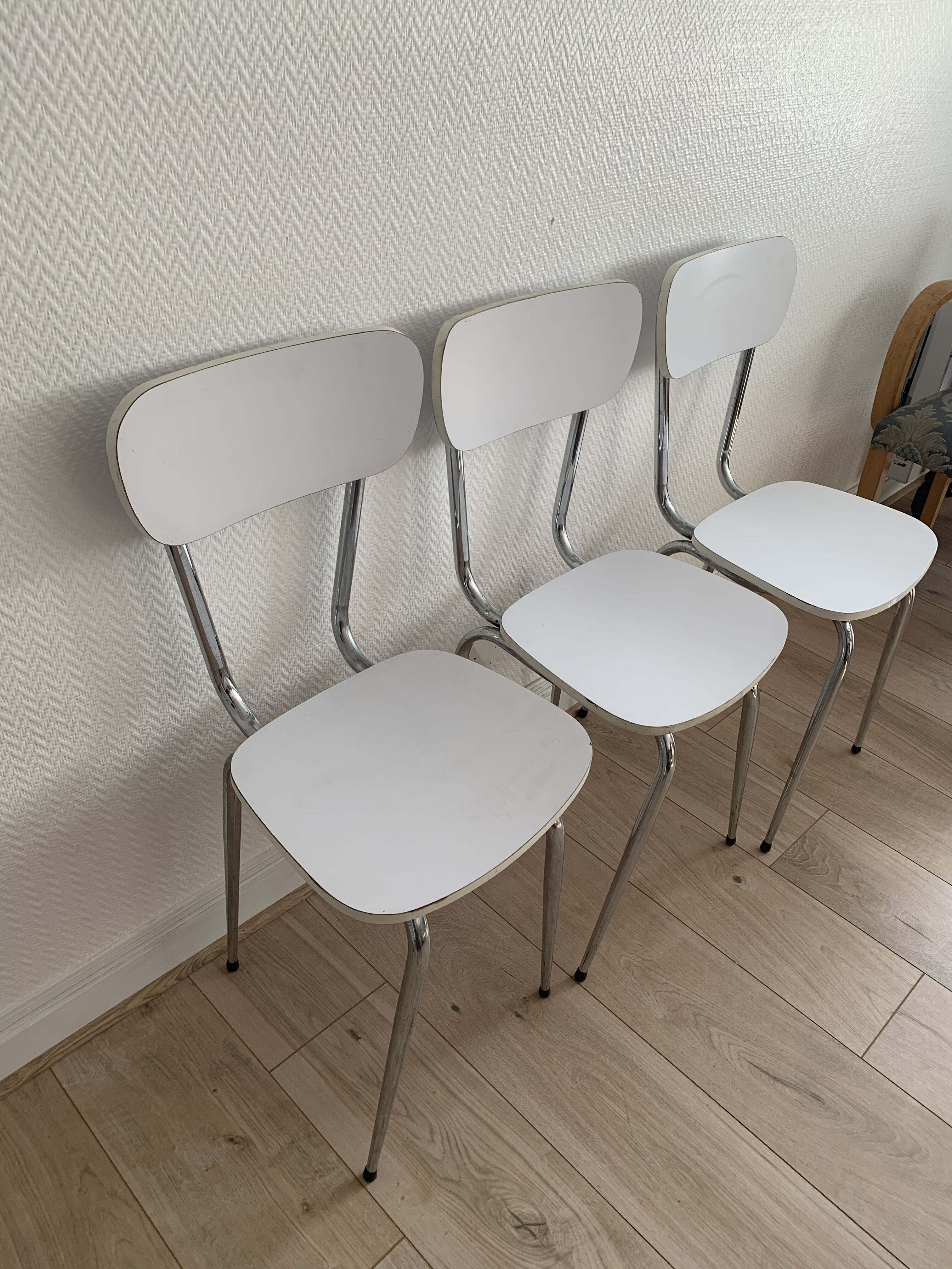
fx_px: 953
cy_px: 634
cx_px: 476
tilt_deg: -34.8
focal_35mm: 26
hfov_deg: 53.1
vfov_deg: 67.3
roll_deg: -4.5
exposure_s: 1/122
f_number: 1.8
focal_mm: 4.25
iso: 40
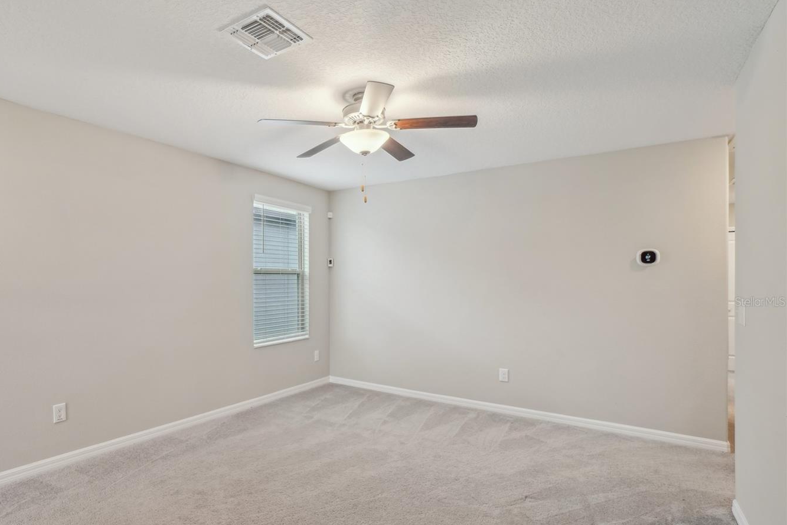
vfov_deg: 67.0
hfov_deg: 88.9
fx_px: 393
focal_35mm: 18
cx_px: 315
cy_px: 302
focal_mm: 10
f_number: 8
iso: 400
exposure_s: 1/15
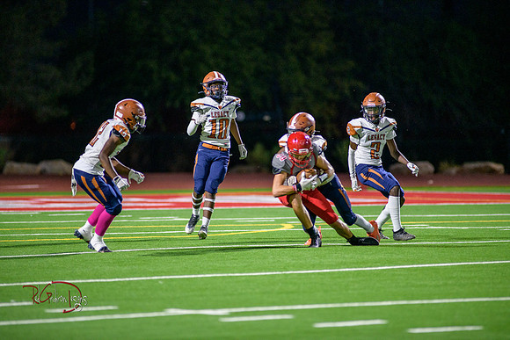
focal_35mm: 300
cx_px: 255
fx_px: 4251
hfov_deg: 6.9
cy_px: 170
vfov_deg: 4.6
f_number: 2.8
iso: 2000
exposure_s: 1/500
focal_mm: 300
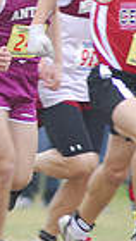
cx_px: -286
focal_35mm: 1960
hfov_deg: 0.6
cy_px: 41
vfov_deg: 1.1
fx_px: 12535
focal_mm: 300
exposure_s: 1/500
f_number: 4
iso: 800
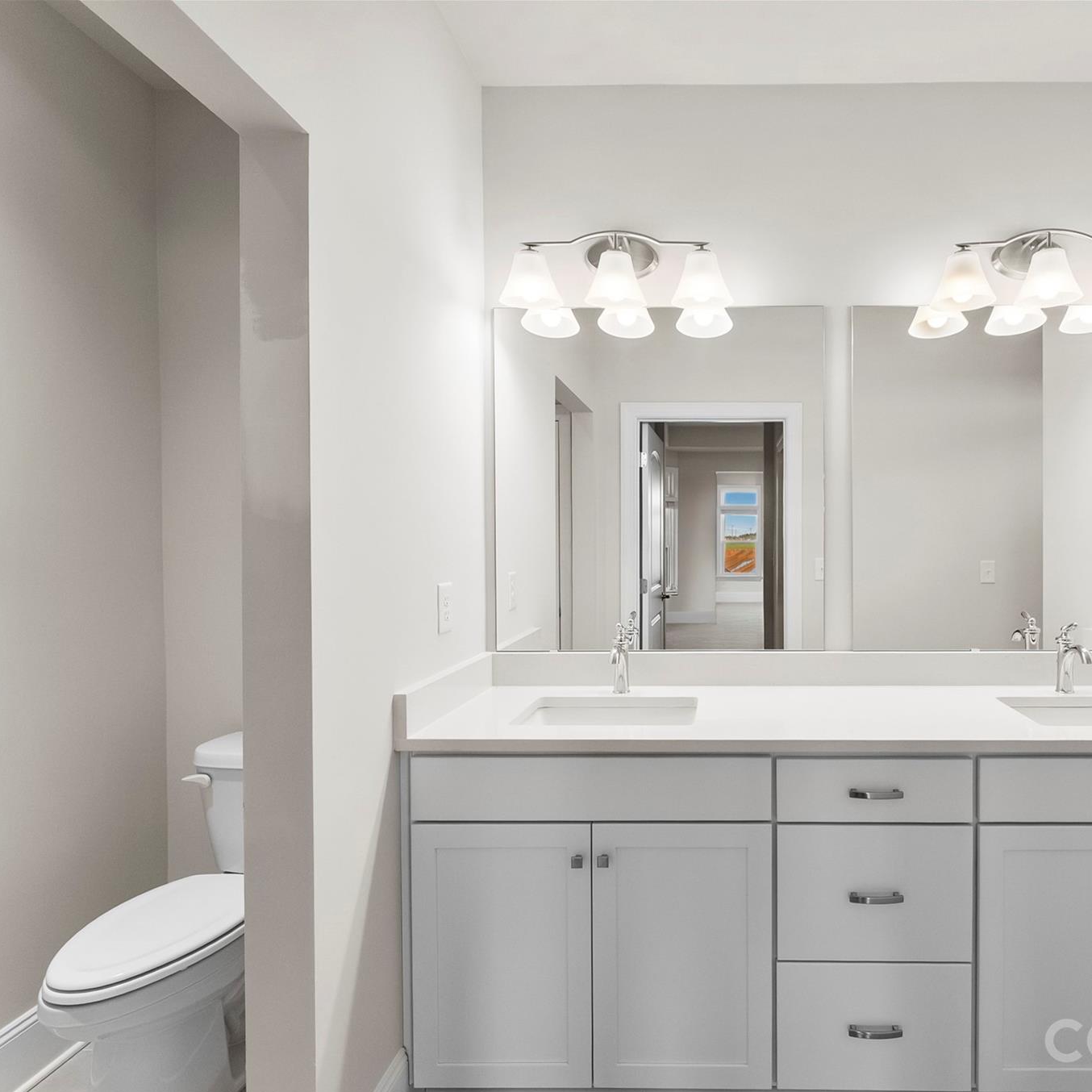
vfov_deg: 80.7
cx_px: 705
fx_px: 642
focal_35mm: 18
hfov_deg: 78.7
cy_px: 550
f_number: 9
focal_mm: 14
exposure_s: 1/40
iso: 1250
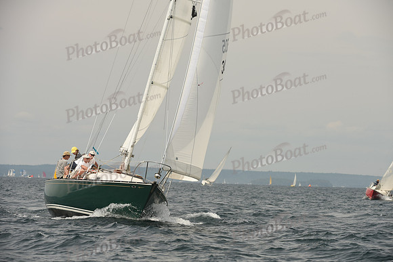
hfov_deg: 10.3
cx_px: 196
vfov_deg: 6.9
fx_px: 2184
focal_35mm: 200
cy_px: 131
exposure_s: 1/1000
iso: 250
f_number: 7.1
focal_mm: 200
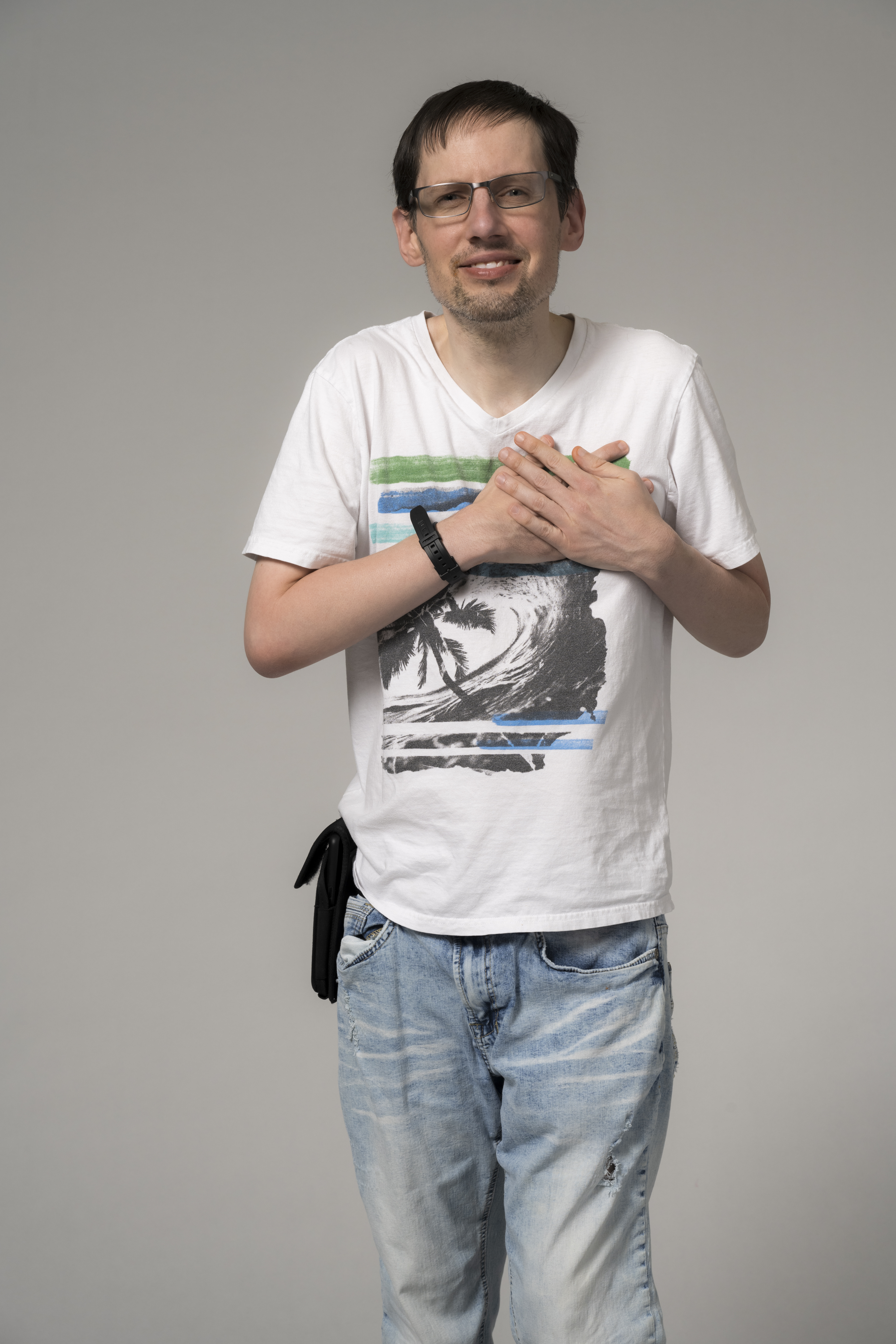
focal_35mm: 83
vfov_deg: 24.5
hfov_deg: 16.5
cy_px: 672
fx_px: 3098
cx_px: 448
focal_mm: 83
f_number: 10
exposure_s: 1/160
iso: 200
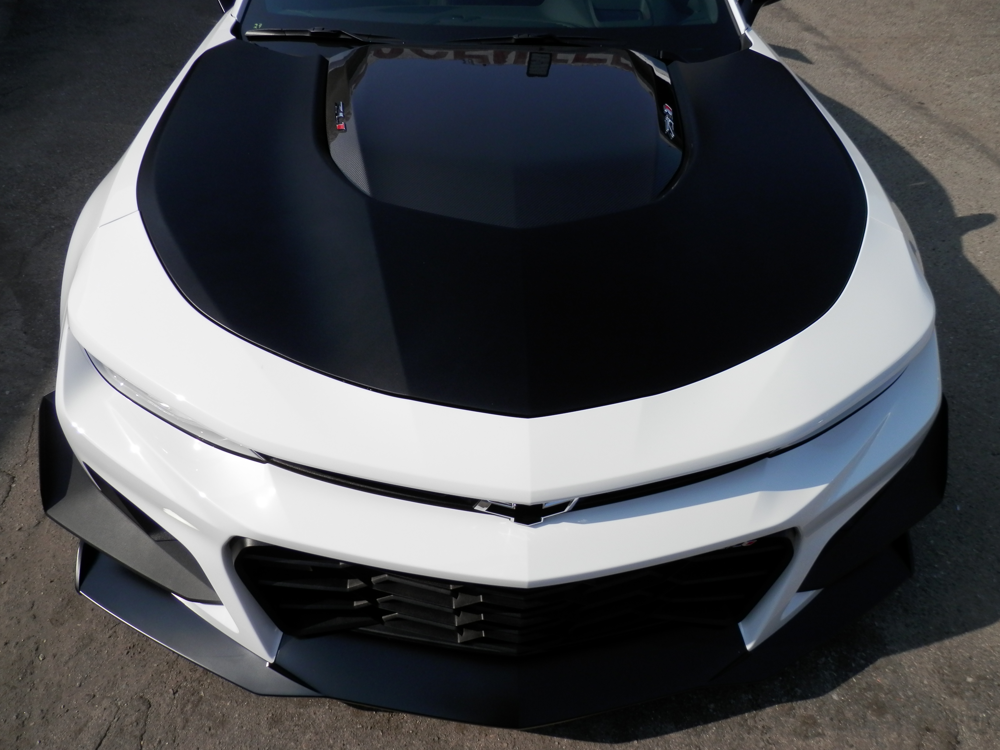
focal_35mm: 25
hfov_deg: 69.4
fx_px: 722
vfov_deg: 54.9
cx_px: 500
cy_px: 375
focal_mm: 4.5
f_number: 8.7
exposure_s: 1/200
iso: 80
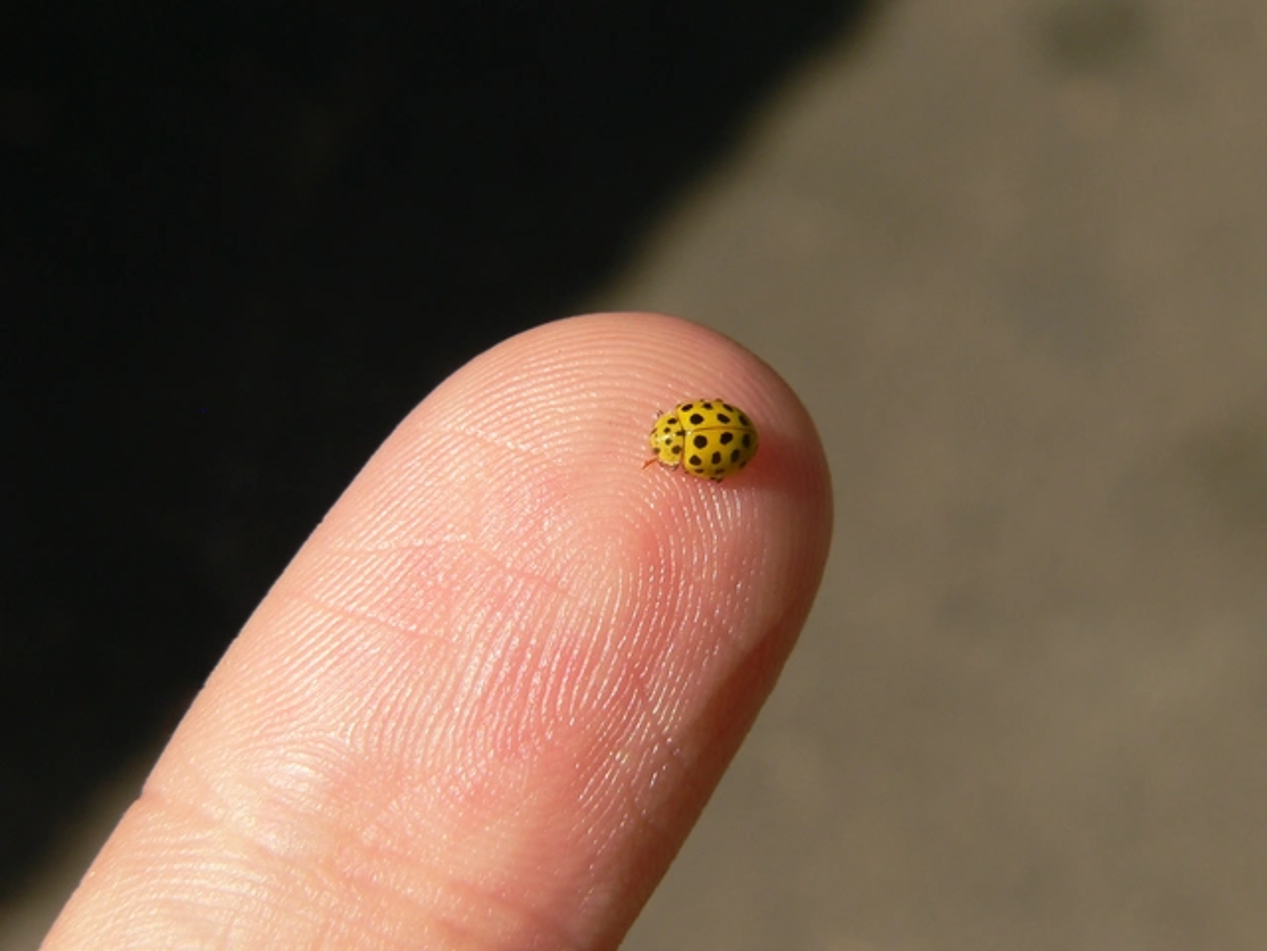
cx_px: 634
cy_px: 476
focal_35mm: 81
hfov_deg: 24.1
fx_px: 2965
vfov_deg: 18.2
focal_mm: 13.4
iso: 100
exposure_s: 1/640
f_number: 5.6
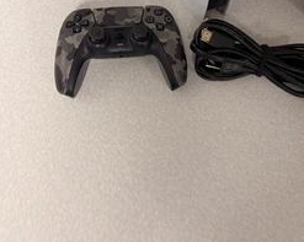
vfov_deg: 38.4
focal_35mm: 38
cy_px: 70
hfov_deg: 48.0
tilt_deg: -62.6
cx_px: 159
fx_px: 341
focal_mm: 6.76
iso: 320
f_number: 1.78
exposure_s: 1/60
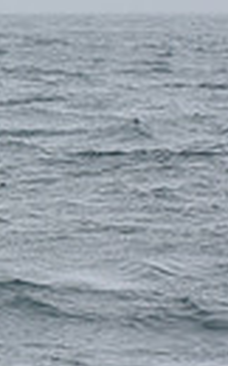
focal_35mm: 912
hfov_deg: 1.4
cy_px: 61
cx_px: -546
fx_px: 9087
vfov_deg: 2.3
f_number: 11
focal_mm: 200
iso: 250
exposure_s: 1/800
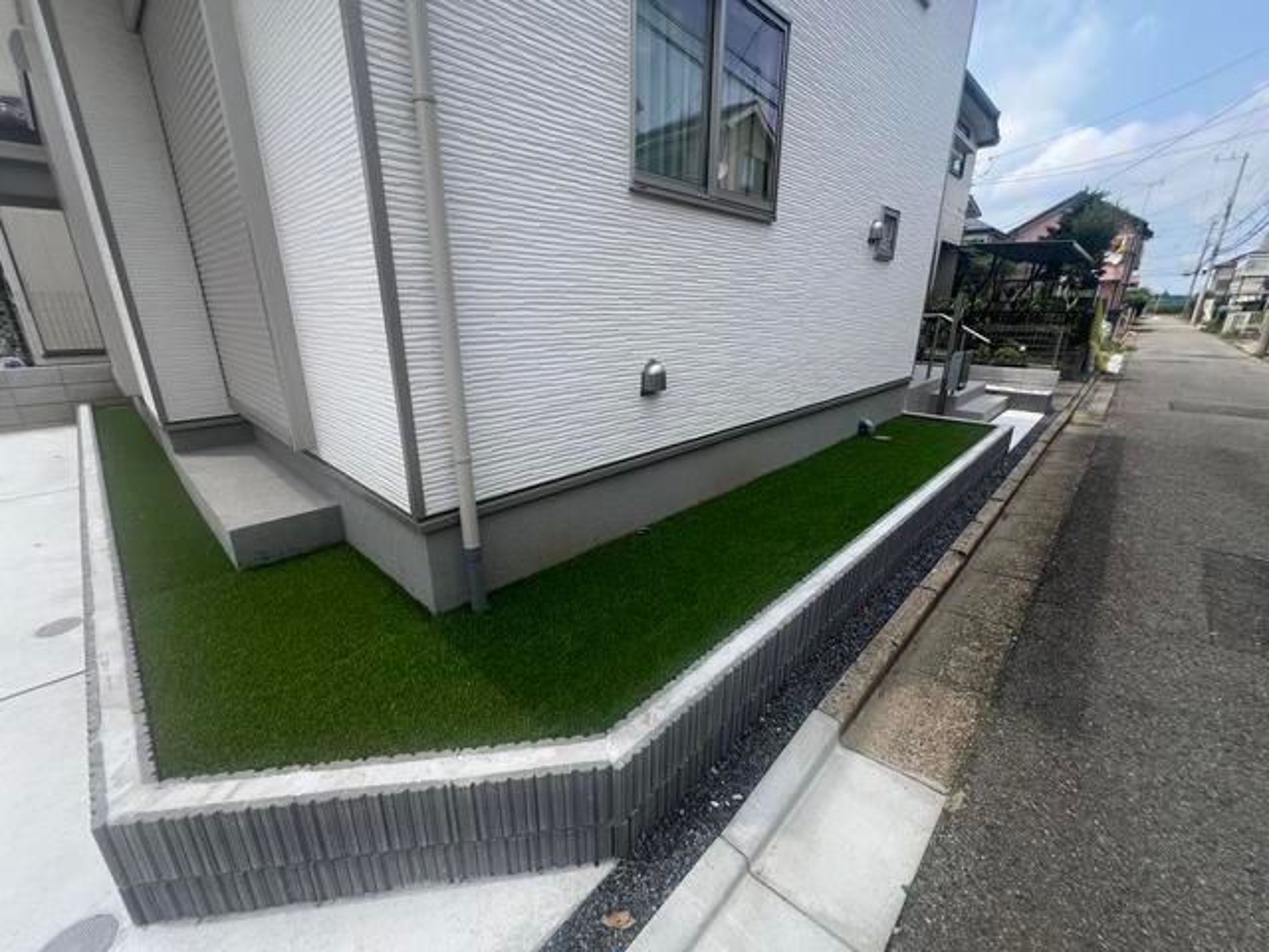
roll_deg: -0.4
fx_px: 477
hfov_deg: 106.2
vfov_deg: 89.9
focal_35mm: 13
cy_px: 476
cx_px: 634
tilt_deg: -18.0
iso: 32
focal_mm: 1.57
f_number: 1.8
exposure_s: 1/943
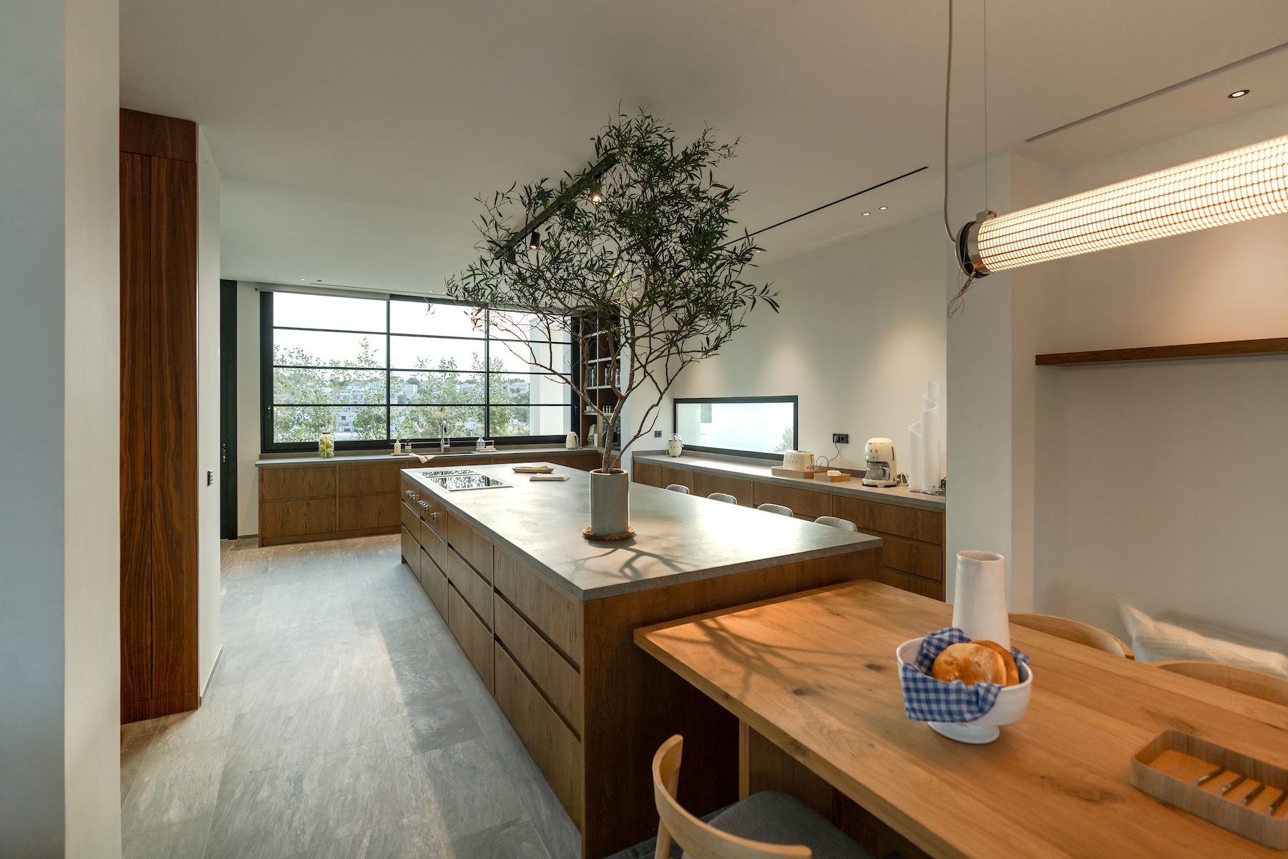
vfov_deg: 73.7
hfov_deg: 96.7
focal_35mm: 16
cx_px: 644
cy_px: 430
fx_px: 572
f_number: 3.2
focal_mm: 16
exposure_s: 1/250
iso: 100
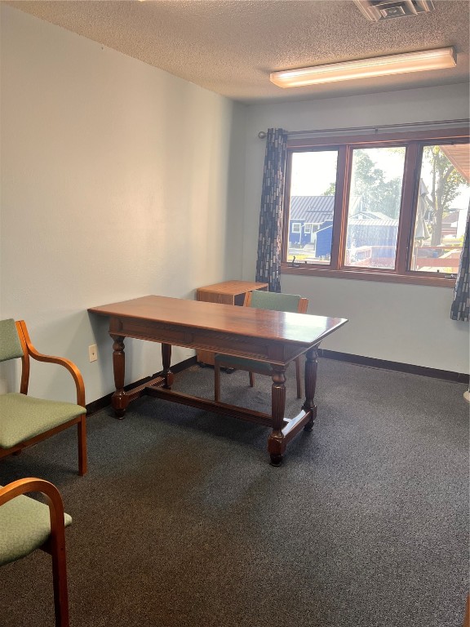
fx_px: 471
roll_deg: +0.6
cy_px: 314
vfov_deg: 67.3
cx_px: 235
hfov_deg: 53.1
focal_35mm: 26
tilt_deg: -9.6
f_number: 1.5
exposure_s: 1/120
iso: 80
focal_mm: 5.7
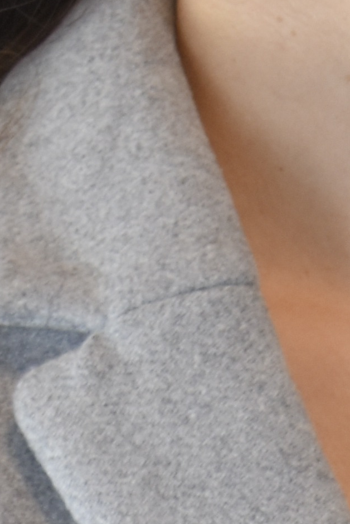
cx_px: 362
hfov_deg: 3.2
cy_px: 1585
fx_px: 6268
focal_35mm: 430
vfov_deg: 4.6
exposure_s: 1/80
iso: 400
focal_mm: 45
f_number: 5
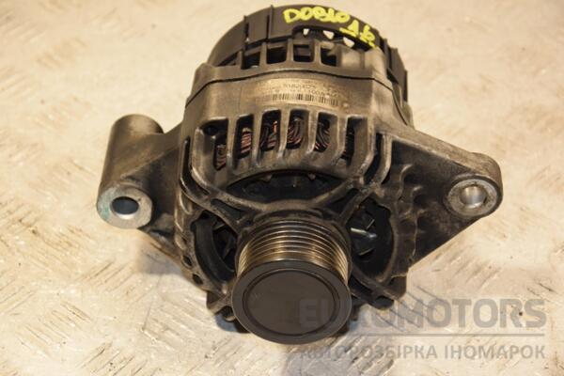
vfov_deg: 12.2
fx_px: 1762
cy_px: 188
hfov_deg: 18.2
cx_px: 282
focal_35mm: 112
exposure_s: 1/100
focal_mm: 75
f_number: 5.3
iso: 800
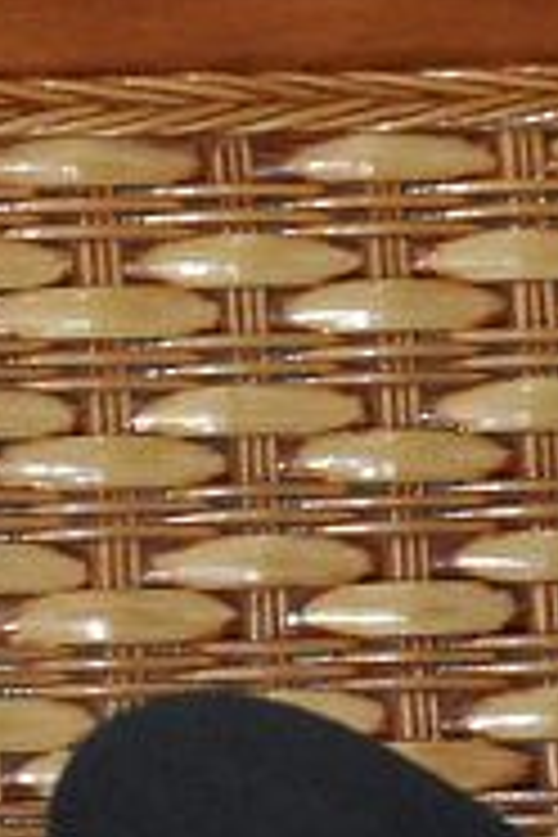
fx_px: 9439
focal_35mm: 406
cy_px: 88
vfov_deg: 5.1
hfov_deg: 3.3
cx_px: -1148
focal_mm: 42
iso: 2000
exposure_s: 1/60
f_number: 5
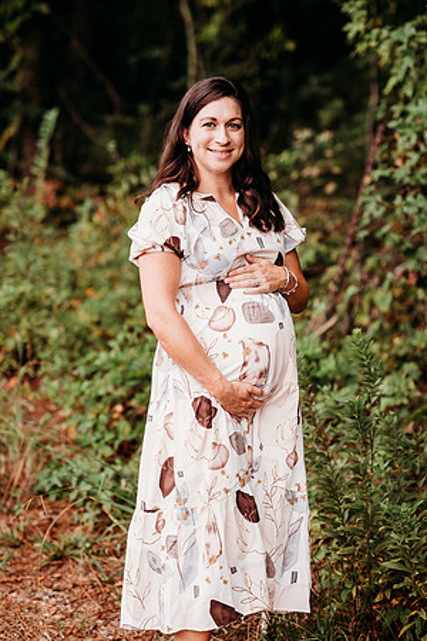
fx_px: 1512
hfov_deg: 16.1
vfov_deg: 23.9
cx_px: 214
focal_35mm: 85
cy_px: 320
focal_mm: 85
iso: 320
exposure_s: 1/200
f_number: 2.5
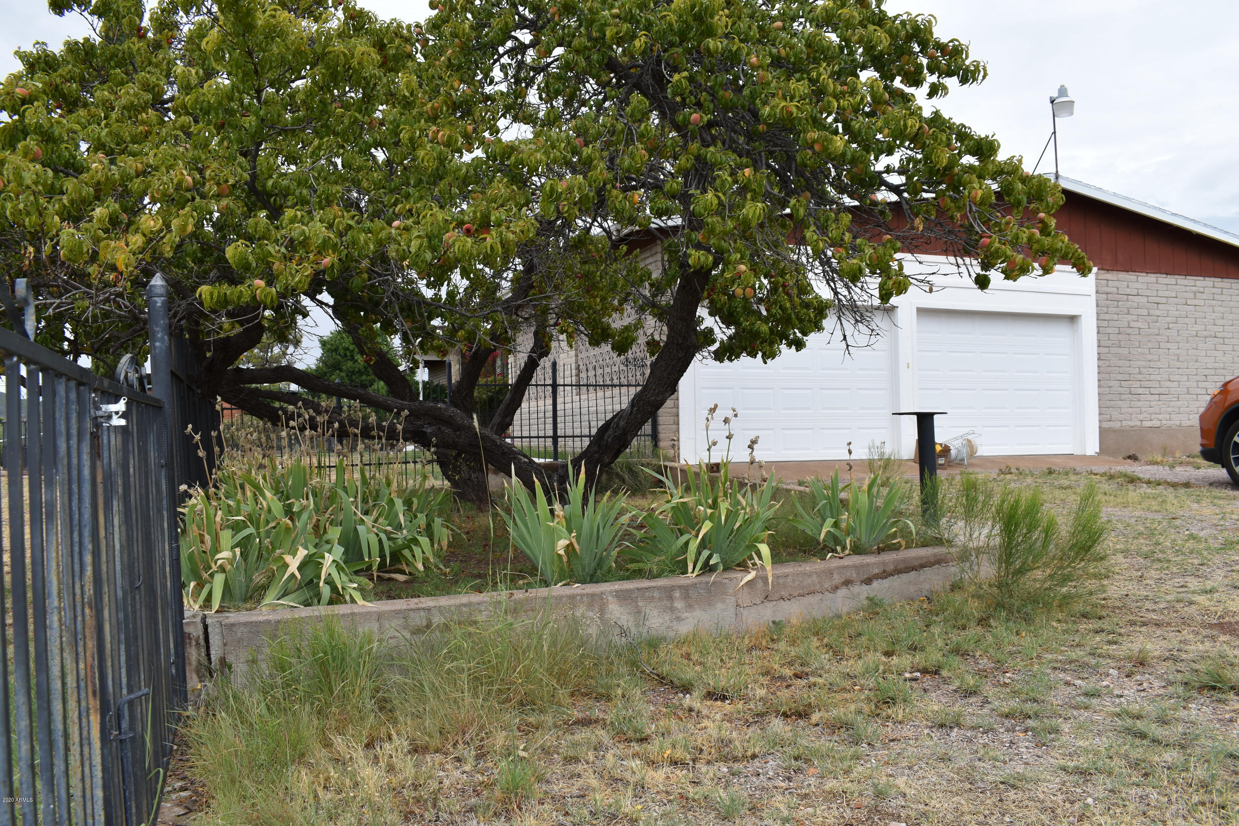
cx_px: 620
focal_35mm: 30
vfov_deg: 43.6
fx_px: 1032
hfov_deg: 61.9
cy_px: 413
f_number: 8
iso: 100
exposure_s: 1/200
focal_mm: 20
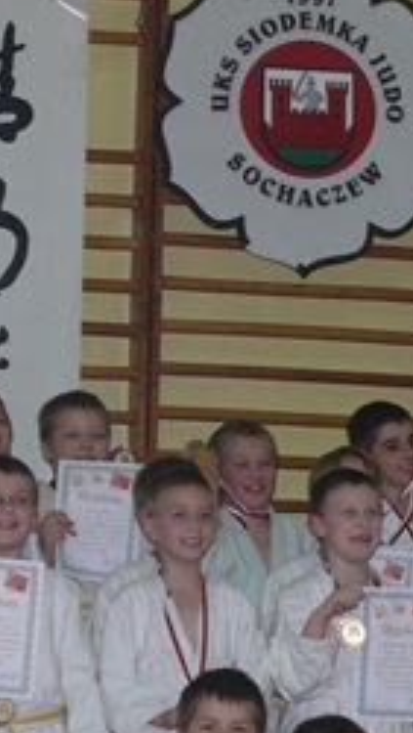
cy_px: 548
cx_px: 105
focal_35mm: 129
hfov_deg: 9.4
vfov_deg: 16.5
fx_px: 2506
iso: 125
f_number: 2.8
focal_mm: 7.8
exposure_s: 1/30
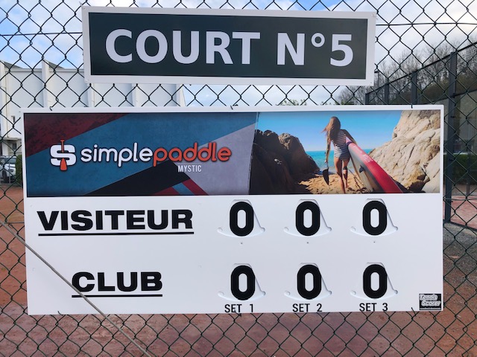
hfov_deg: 63.4
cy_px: 178
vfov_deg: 49.7
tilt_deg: -5.1
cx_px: 238
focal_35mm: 28
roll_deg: -0.6
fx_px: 386
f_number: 1.8
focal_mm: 3.99
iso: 20
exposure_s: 1/1091
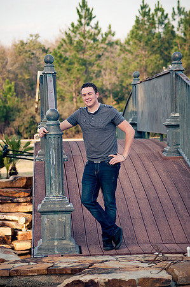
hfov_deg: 13.7
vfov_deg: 20.4
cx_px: 95
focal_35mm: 100
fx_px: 793
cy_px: 144
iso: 200
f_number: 4
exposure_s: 1/160
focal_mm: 100
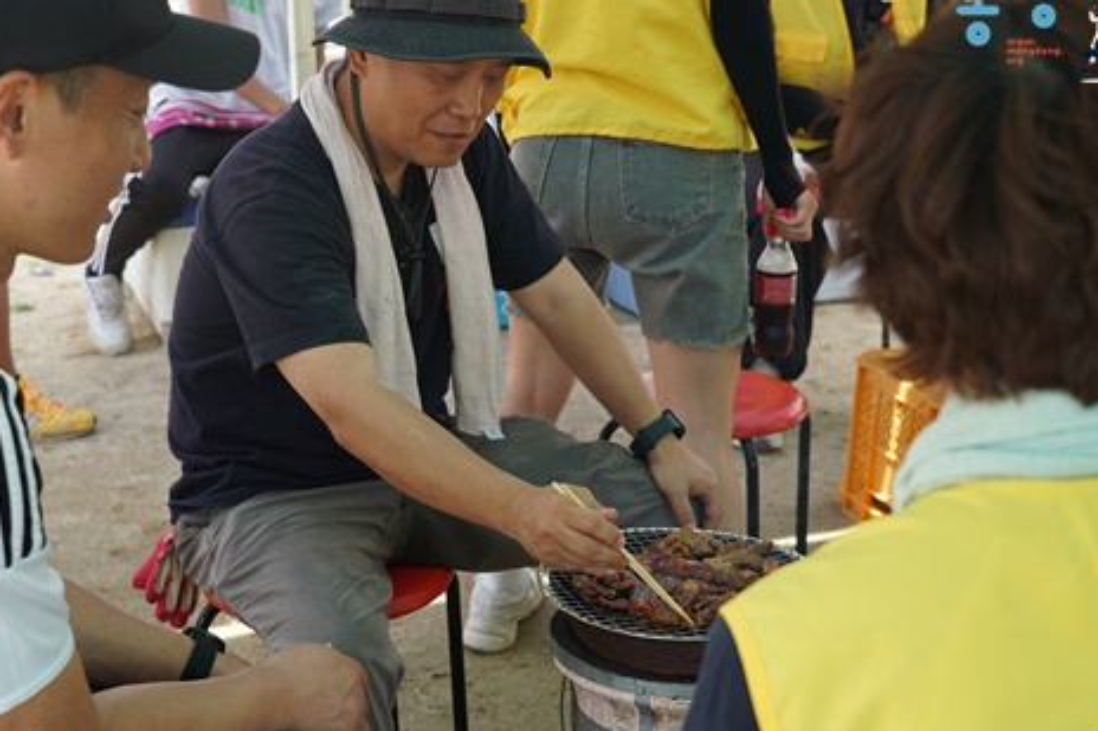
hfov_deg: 33.7
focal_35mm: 59
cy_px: 446
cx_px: 374
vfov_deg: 22.9
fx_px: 1799
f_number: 4.5
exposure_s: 1/125
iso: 125
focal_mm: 37
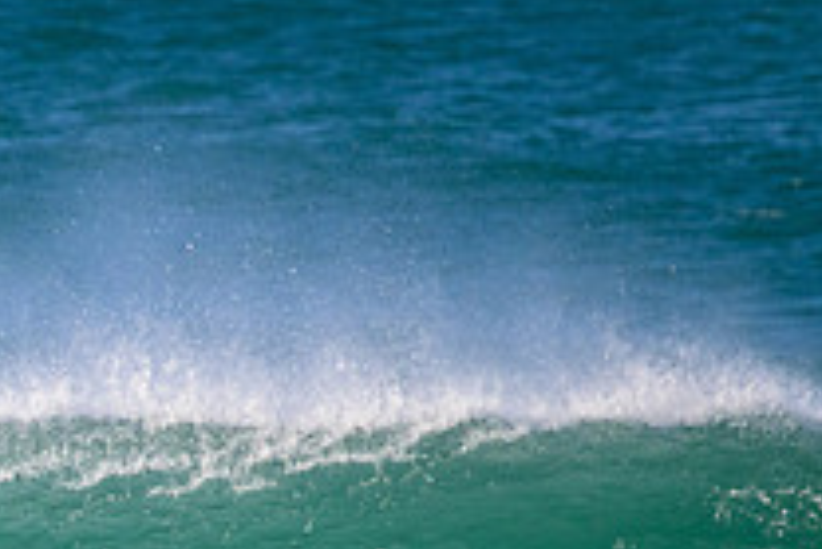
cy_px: 745
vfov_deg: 0.6
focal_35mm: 2231
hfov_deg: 0.9
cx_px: -296
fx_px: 50975
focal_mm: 800
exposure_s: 1/2000
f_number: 11
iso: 2200
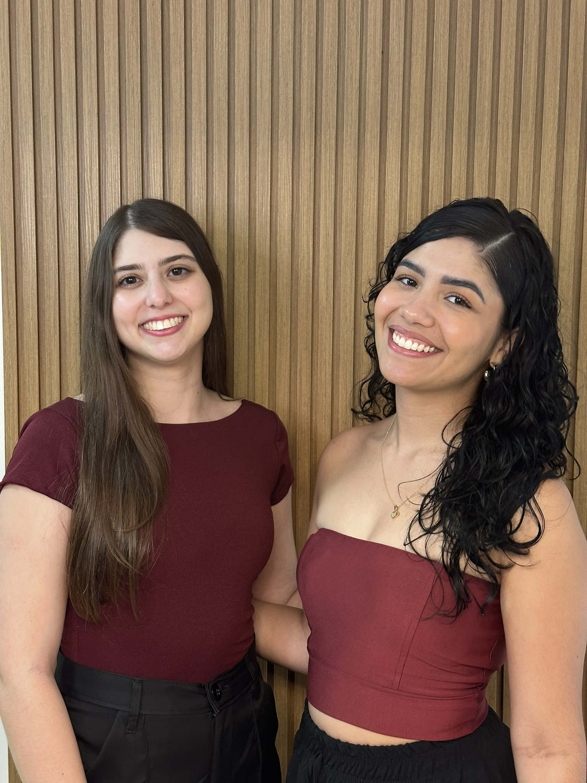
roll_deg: +0.3
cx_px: 294
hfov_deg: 30.3
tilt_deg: -6.3
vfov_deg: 39.7
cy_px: 392
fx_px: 1085
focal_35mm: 48
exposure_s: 1/60
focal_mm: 6.86
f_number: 1.78
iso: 160
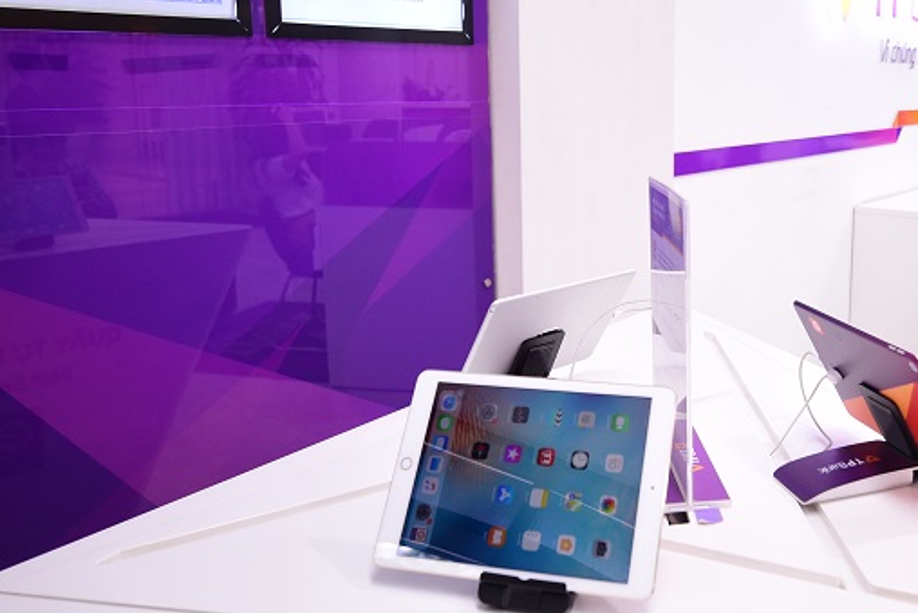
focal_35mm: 34
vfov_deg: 38.5
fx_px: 867
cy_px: 213
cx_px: 651
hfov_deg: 54.0
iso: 800
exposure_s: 1/100
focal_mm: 17
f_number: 2.8
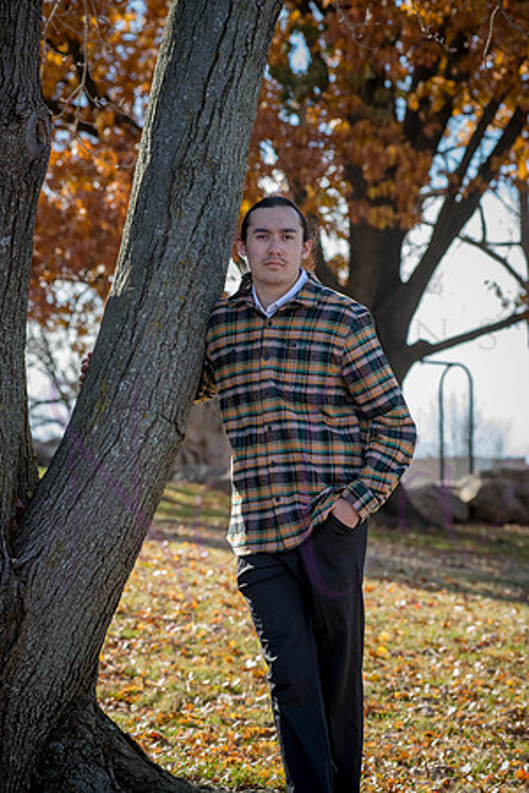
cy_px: 396
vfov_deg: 20.4
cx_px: 264
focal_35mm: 100
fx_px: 2204
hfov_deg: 13.7
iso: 400
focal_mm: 100
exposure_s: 1/400
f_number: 5.6
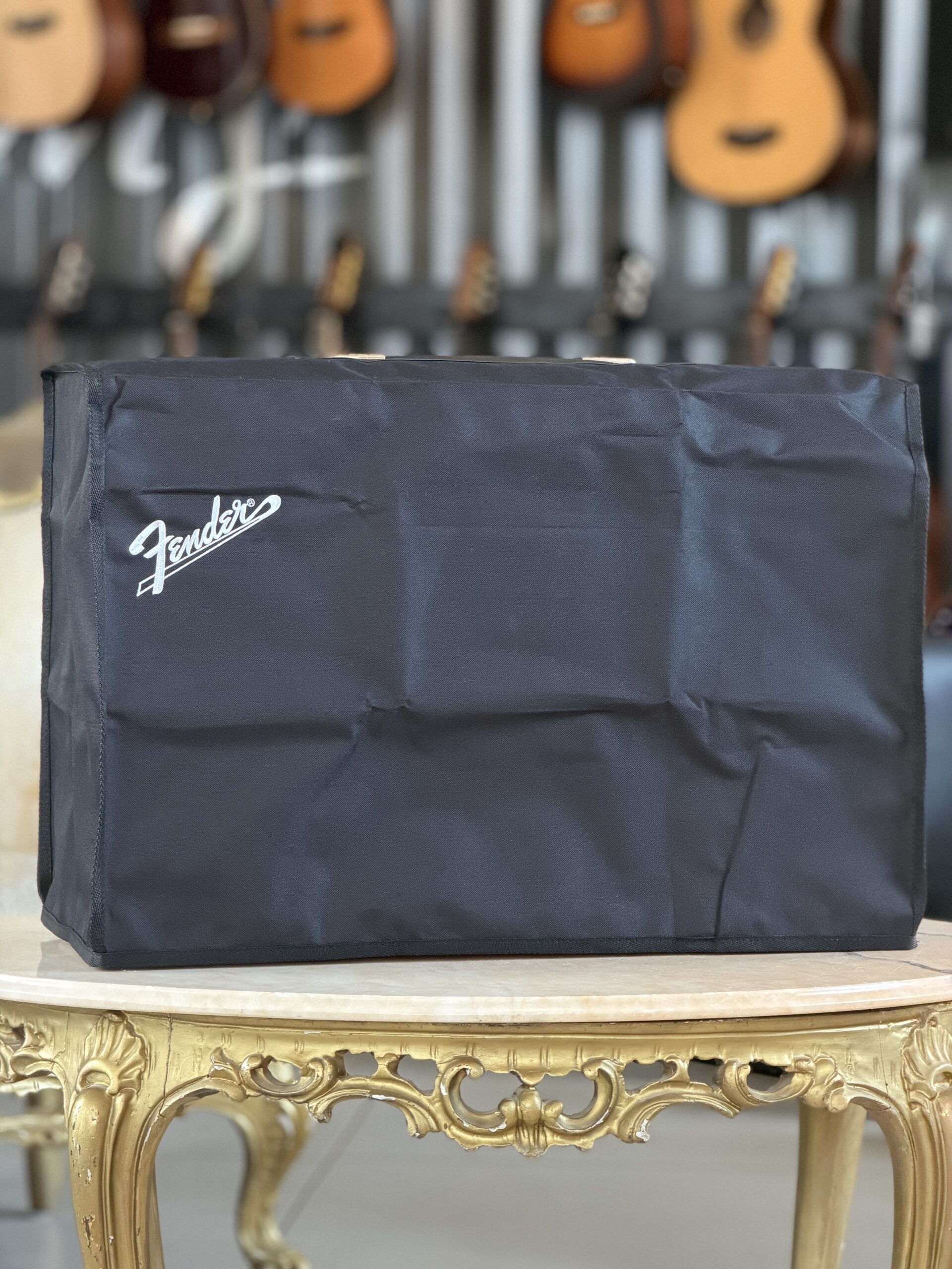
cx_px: 476
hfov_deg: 14.8
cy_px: 634
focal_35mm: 100
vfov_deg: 19.6
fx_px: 3667
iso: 500
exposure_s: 1/87
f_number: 2.8
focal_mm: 16.89
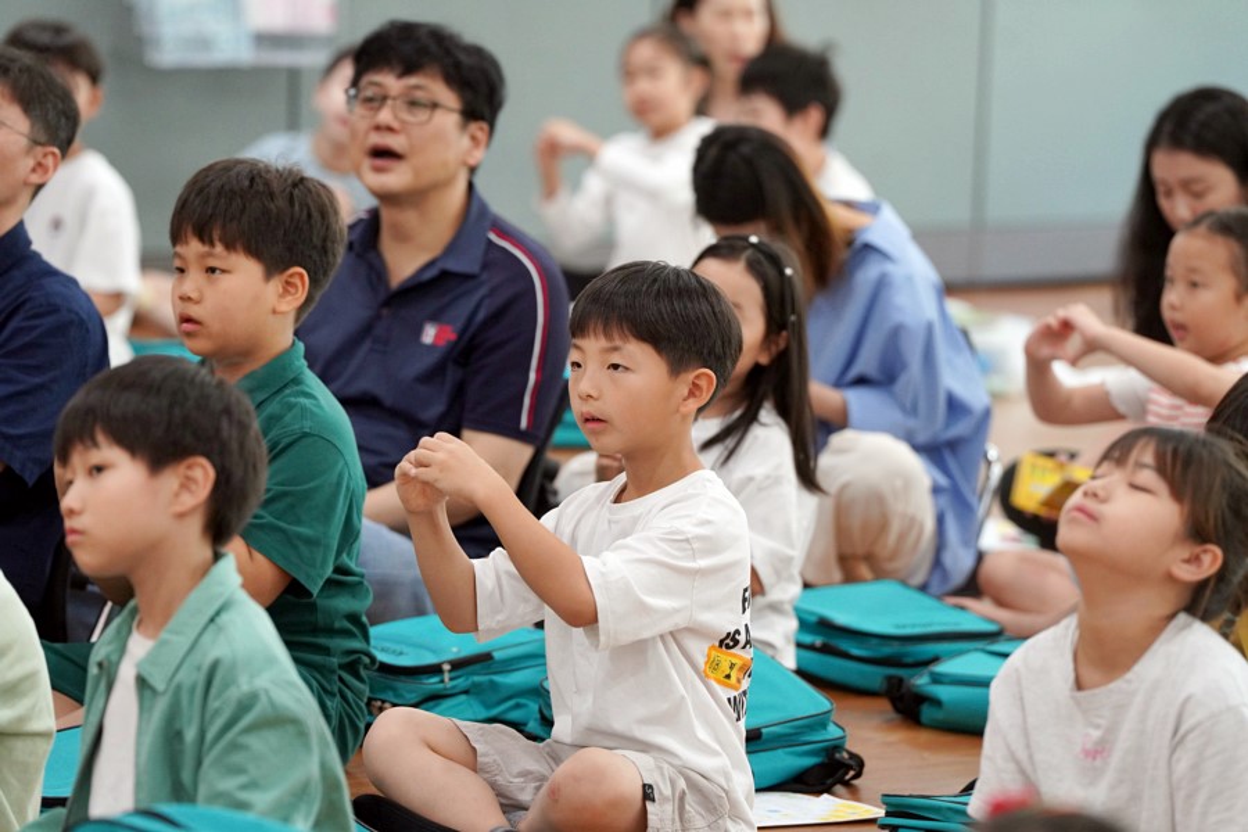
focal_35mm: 200
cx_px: 624
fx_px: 6933
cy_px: 416
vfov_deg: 6.9
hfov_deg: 10.3
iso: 2500
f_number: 4
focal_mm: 200
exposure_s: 1/250
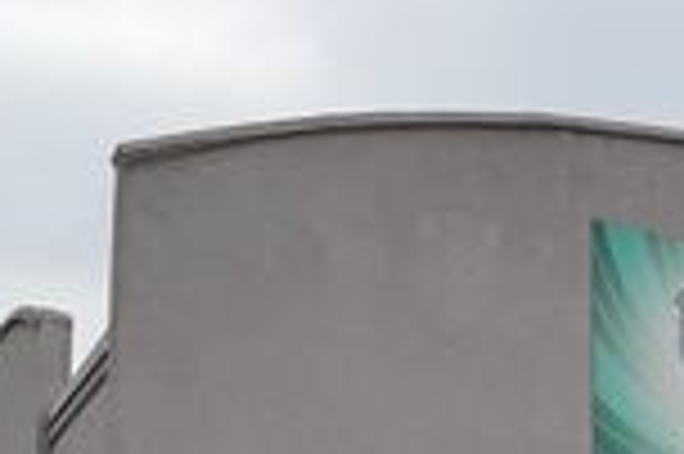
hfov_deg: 23.6
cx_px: 706
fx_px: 1556
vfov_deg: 15.6
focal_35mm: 82
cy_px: 623
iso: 80
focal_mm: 6.76
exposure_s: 1/8130
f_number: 1.78
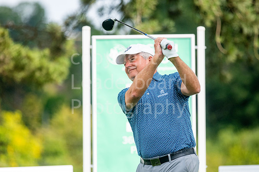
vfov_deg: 3.1
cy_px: 86
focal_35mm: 450
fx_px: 3236
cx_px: 130
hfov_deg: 4.6
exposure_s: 1/2500
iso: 500
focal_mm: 300
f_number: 4
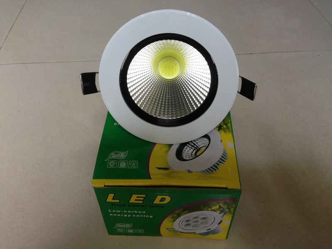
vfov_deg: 42.9
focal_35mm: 33
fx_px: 317
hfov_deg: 55.4
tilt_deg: -46.1
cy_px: 124
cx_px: 166
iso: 64
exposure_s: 1/20
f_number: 2.4
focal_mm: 4.12
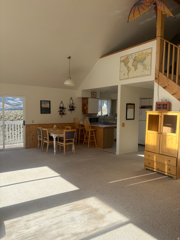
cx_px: 90
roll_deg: +1.0
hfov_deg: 53.1
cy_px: 120
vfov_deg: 67.3
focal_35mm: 26
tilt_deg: -2.3
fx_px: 180
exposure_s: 1/1239
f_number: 1.6
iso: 50
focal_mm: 5.96
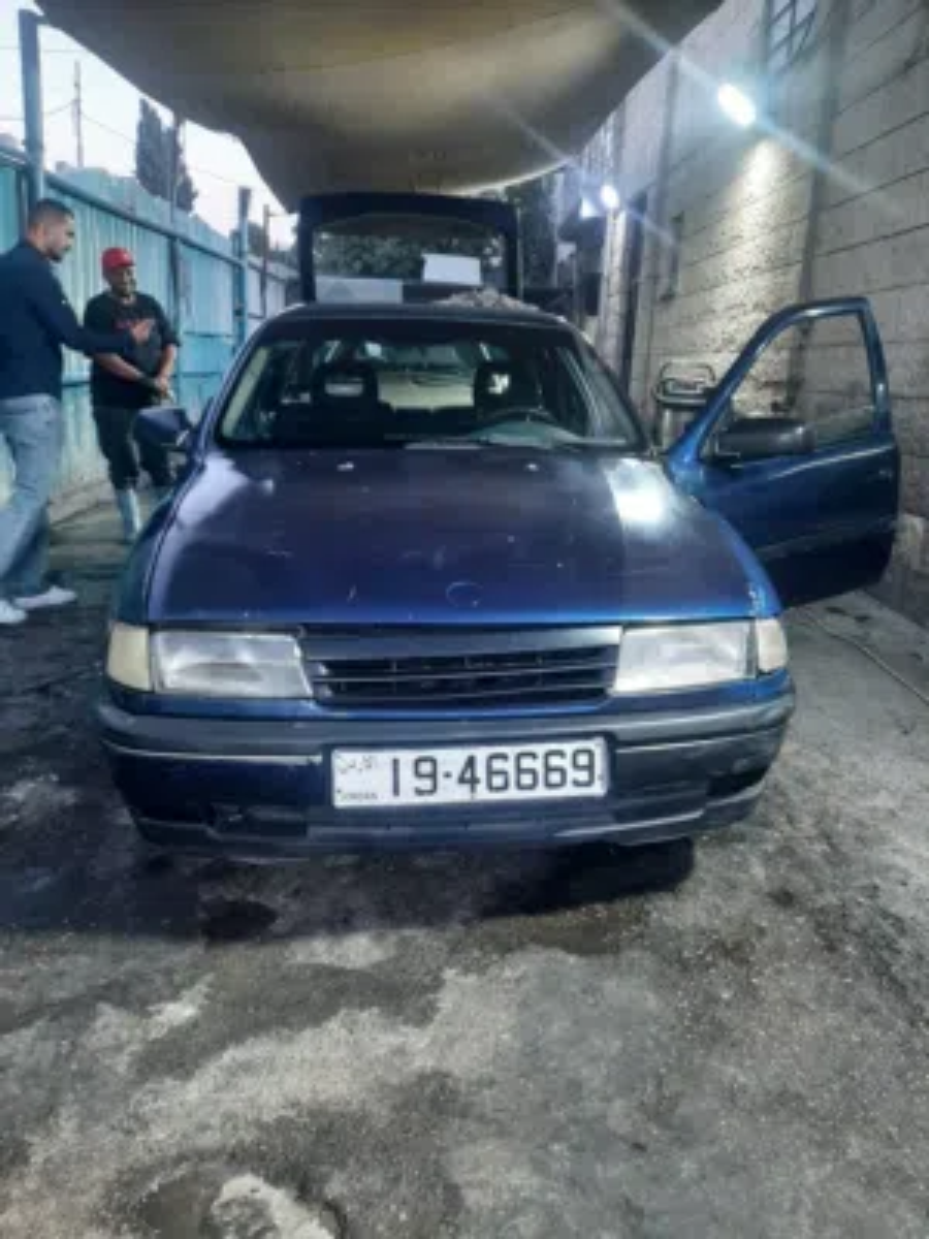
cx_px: 464
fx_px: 930
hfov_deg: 53.1
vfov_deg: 67.3
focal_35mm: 26
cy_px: 620
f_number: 1.7
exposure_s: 1/50
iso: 160
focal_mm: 3.93
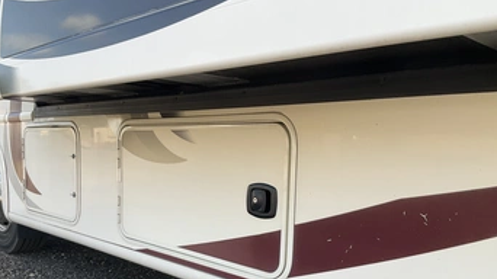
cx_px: 233
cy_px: 206
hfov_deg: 54.0
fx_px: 487
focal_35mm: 37
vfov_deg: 31.4
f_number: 1.8
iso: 25
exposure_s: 1/425
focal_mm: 3
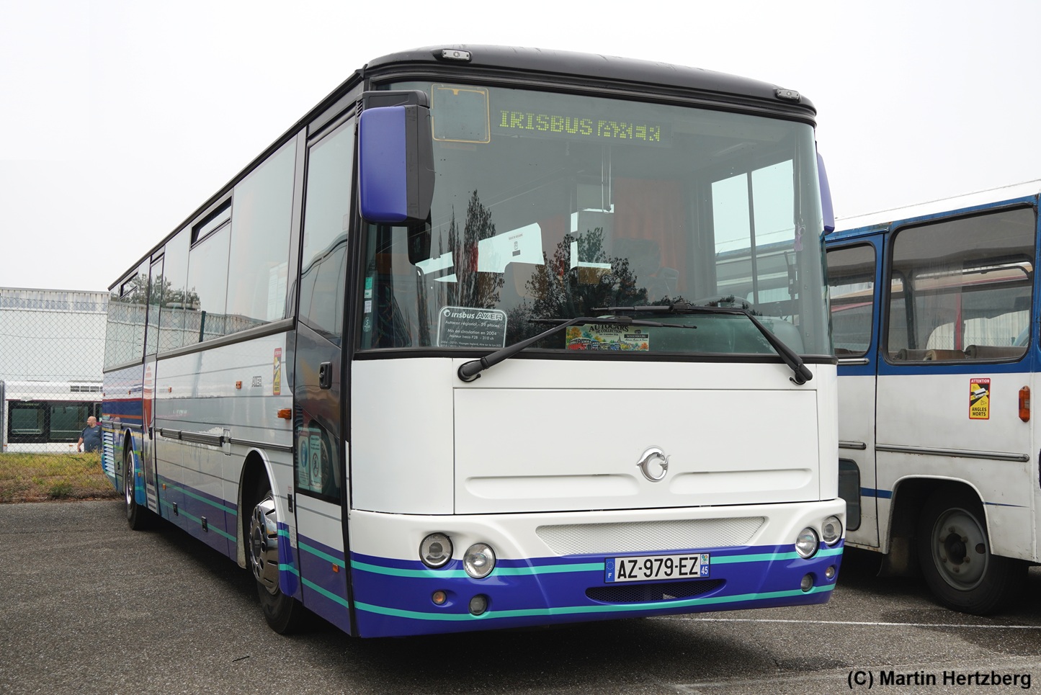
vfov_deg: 31.9
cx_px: 520
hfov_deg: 46.4
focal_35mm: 42
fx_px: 1215
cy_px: 348
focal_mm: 28
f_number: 5.6
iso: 100
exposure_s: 1/100
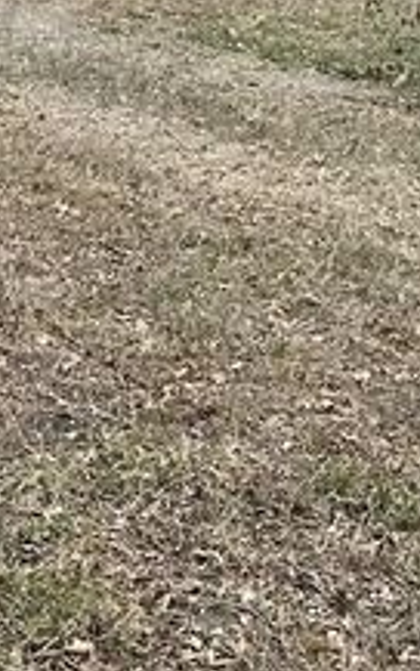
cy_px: -238
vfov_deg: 16.3
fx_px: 2193
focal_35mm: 120
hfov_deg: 10.7
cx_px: -124
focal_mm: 6.86
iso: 80
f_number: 1.78
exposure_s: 1/444
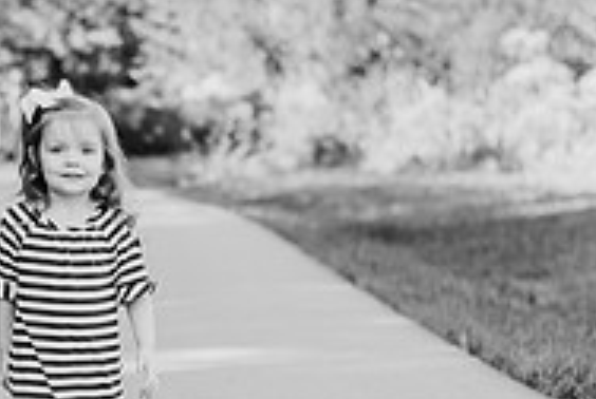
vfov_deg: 8.9
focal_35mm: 154
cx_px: 76
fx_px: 2554
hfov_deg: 13.2
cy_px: 271
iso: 200
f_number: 2
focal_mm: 50
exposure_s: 1/1000
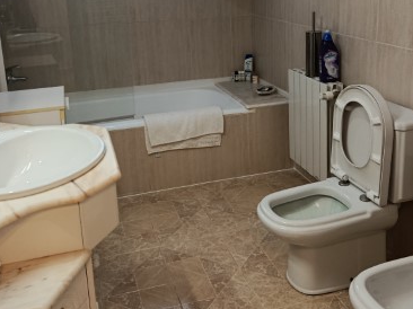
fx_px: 501
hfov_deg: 44.8
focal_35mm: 42
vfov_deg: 33.6
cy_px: 77
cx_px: 213
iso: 581
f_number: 1.7
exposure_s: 1/100
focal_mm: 5.24
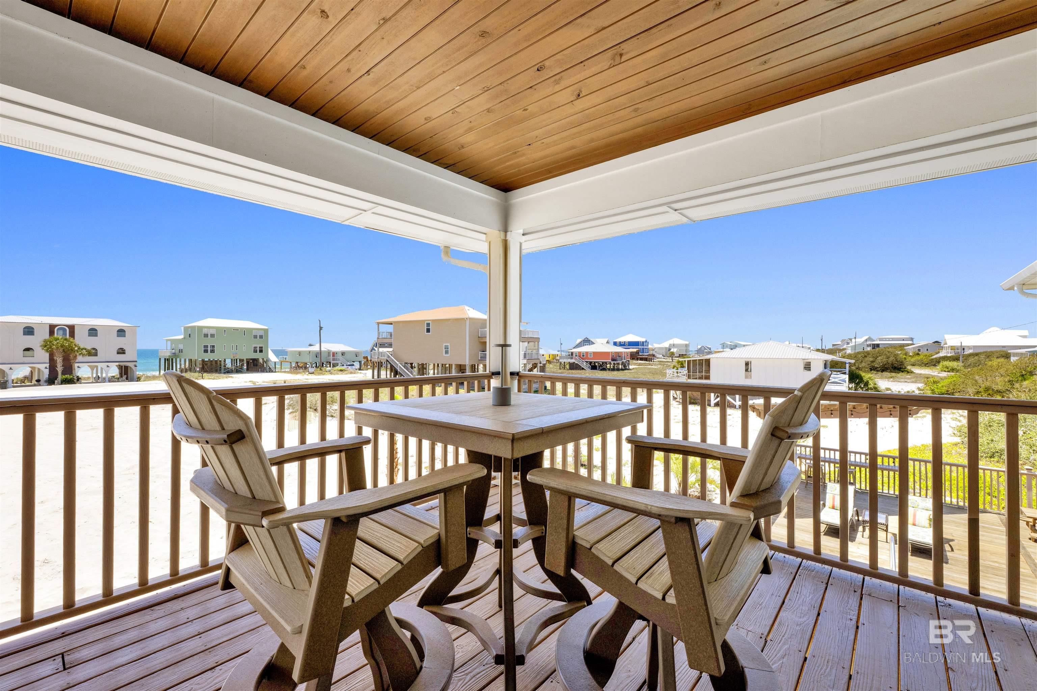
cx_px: 518
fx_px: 403
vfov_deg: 81.2
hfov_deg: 104.3
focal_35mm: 14
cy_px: 346
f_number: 11
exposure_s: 1/200
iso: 400
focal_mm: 14
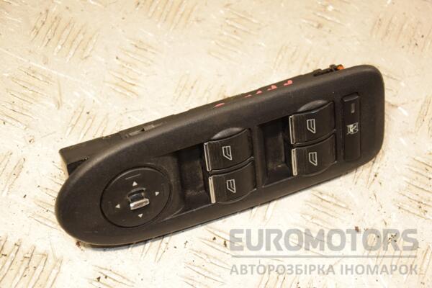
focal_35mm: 87
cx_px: 216
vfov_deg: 15.7
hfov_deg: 23.4
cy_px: 144
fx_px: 1044
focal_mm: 58
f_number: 5
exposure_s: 1/200
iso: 800
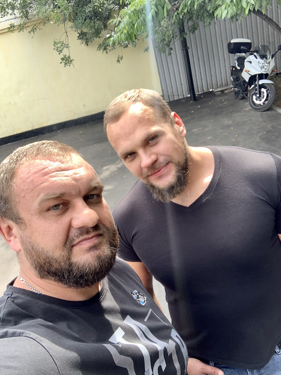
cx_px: 140
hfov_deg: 44.2
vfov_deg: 56.8
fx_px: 346
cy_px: 188
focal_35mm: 32
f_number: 2.2
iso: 16
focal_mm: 2.87
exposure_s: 1/179
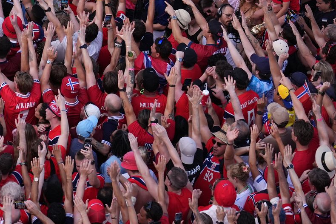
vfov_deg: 3.9
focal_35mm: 350
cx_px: -71
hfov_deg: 5.9
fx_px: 3267
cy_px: 41
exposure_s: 1/2500
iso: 640
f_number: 2.5
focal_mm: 135
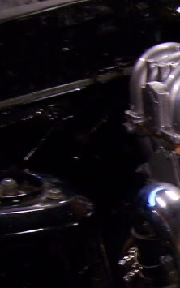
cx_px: 342
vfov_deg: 20.1
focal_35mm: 101
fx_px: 792
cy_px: 270
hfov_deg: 11.8
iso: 140
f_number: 3.4
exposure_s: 1/8
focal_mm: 5.5
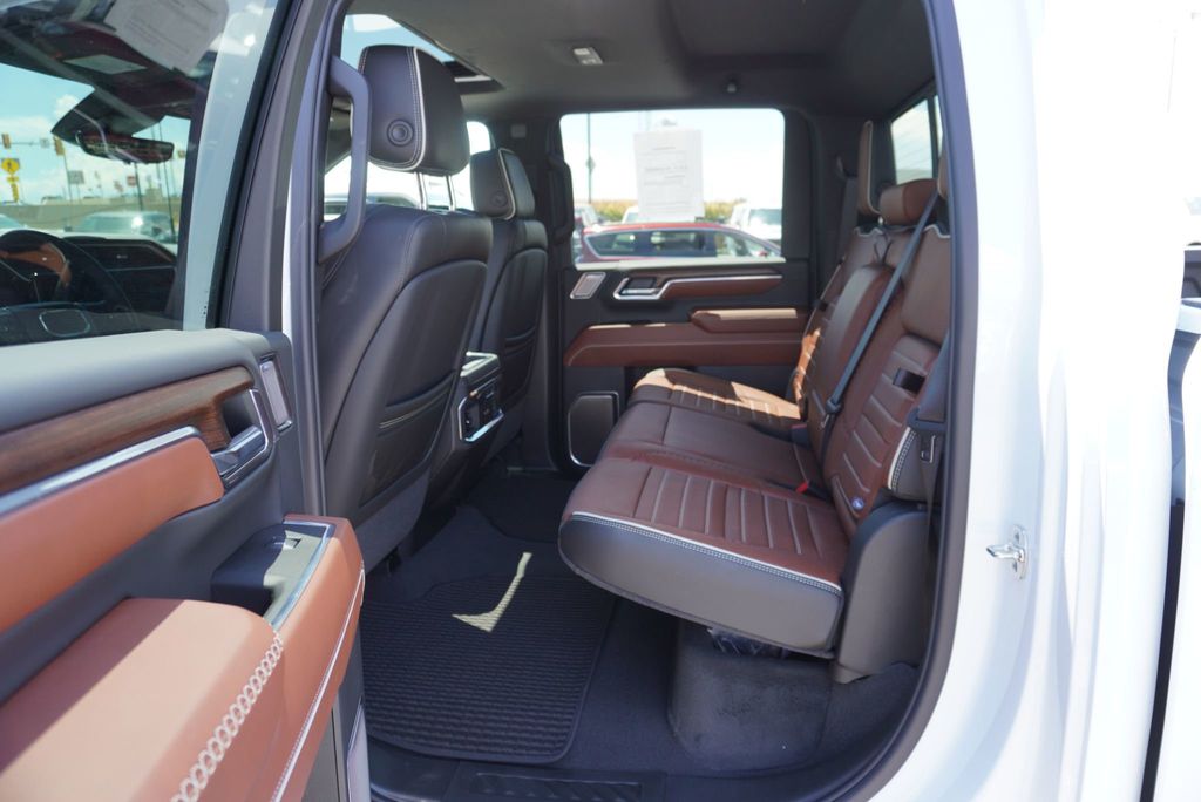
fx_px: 801
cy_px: 401
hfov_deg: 73.7
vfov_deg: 53.2
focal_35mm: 24
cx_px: 600
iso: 100
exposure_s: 1/60
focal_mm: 16
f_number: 4
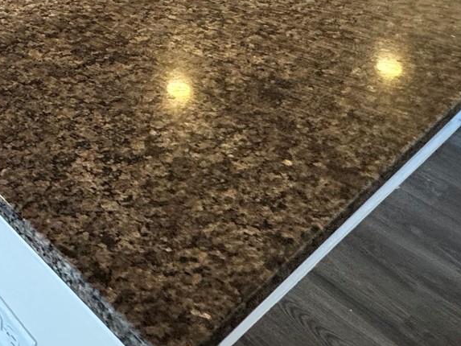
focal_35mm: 50
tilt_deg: -16.9
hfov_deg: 33.7
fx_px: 666
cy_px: -149
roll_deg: +0.0
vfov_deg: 24.0
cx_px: -33
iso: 200
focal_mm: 2.22
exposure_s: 1/120
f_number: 2.2
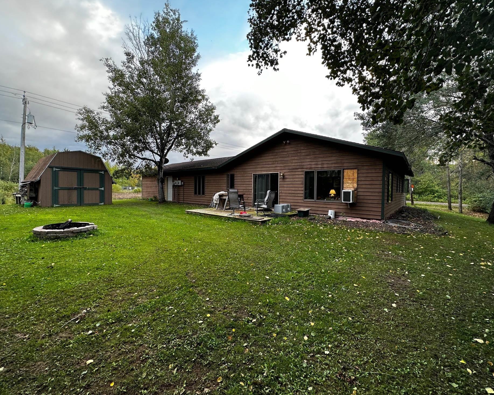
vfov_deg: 84.0
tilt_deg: -0.4
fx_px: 219
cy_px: 194
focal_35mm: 15
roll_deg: -0.8
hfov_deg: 96.8
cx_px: 250
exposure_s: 1/99
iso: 80
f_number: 2.2
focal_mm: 2.22
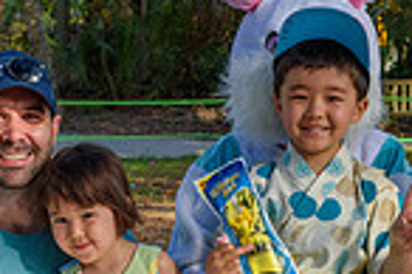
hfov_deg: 14.2
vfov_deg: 9.3
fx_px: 1658
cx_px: 203
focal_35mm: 145
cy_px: 323
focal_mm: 24
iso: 280
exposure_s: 1/250
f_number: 8
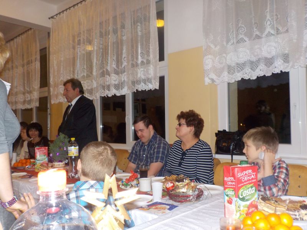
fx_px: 266
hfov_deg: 60.0
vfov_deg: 46.8
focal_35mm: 30
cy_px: 115
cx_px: 154
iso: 200
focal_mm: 4.1
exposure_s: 1/30
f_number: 3.3
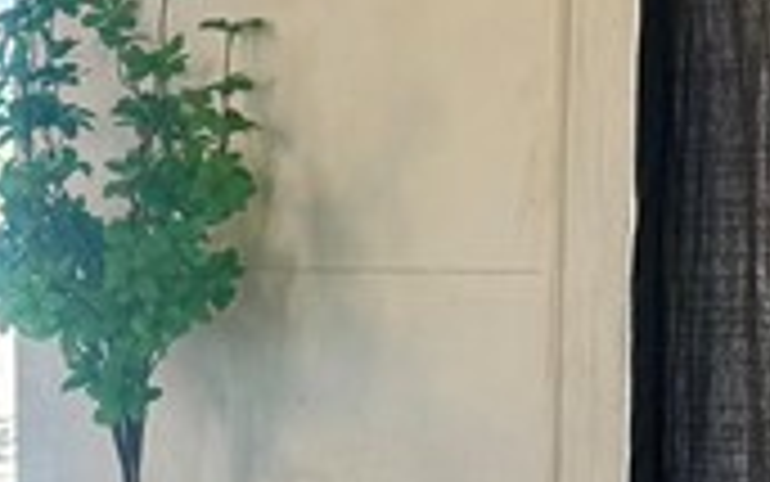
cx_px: -977
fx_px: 3191
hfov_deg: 11.7
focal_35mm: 152
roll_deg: -0.7
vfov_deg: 8.6
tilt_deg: -3.1
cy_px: 378
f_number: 1.78
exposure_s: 1/60
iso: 200
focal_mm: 6.76
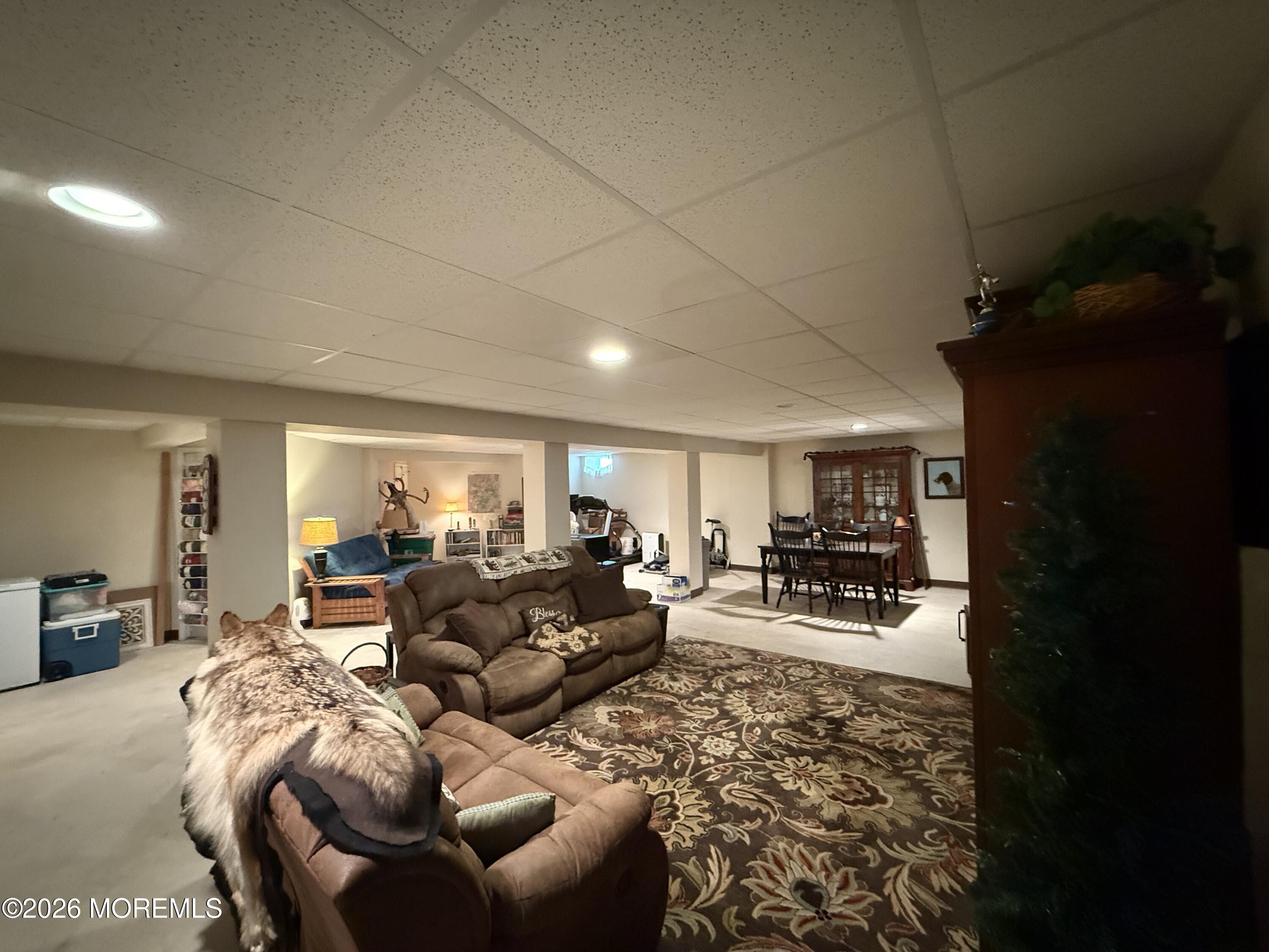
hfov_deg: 102.1
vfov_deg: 85.7
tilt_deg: +1.8
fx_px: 513
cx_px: 634
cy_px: 476
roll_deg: +1.3
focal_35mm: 14
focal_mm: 2.22
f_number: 2.2
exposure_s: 1/40
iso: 1000
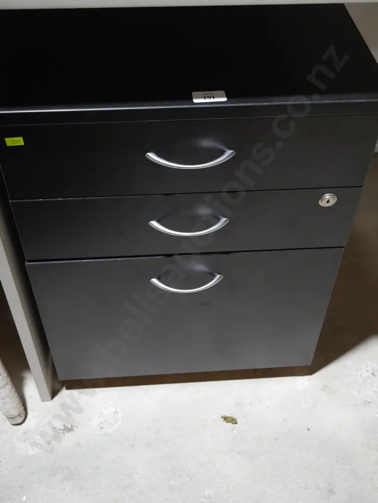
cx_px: 189
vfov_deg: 46.8
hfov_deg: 36.0
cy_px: 252
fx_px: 582
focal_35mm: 40
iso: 800
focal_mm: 20
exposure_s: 1/60
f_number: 4.5
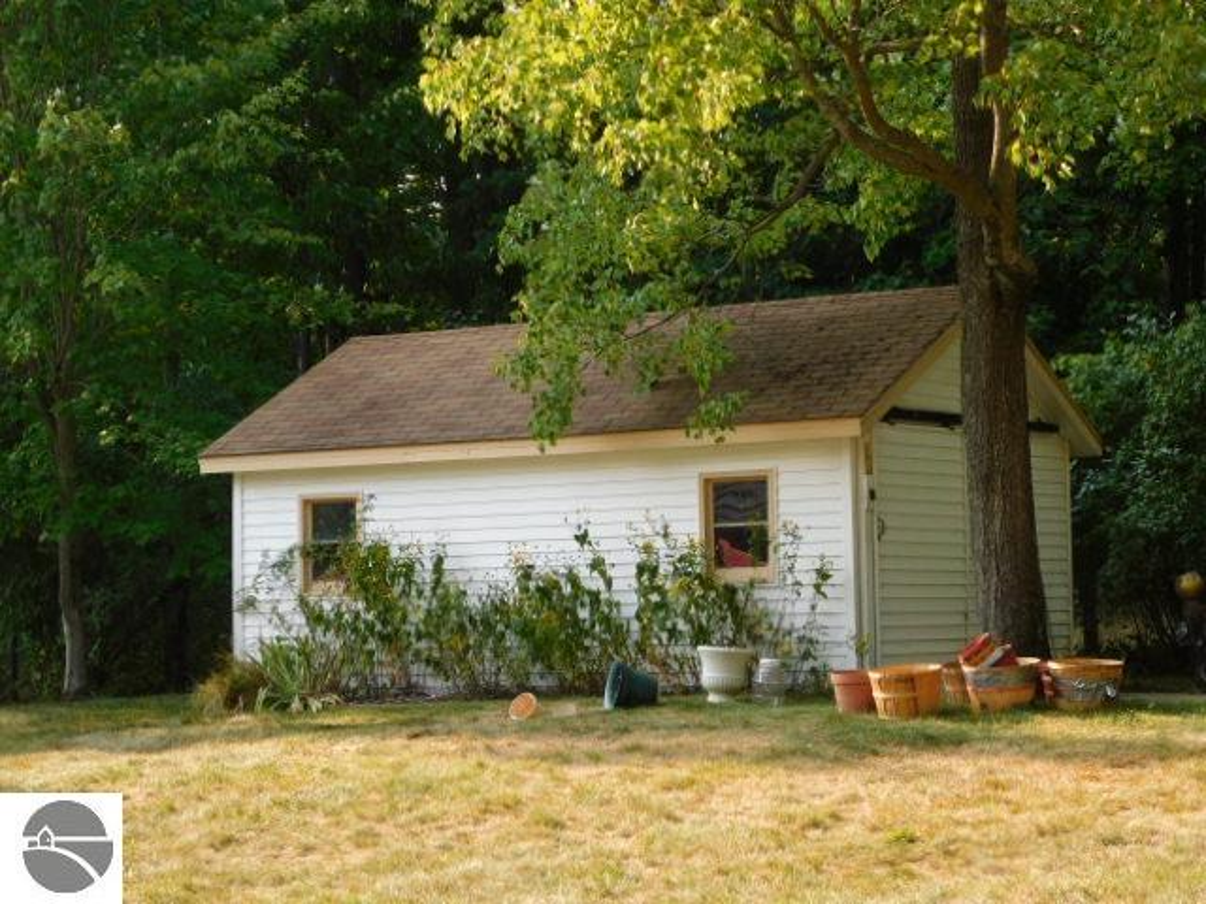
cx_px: 603
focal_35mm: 80
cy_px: 452
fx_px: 2787
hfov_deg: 24.4
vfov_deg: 18.4
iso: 125
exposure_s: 1/125
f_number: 4.4
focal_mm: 14.2
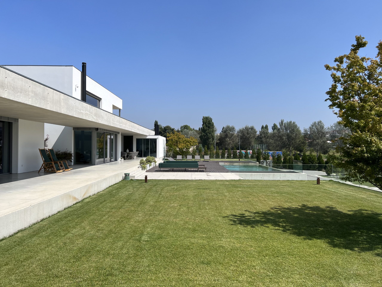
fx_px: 287
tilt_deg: +0.1
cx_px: 191
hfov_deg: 67.3
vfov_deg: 53.1
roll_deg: -0.5
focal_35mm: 26
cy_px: 144
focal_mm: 5.7
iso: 50
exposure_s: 1/5882
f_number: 1.5
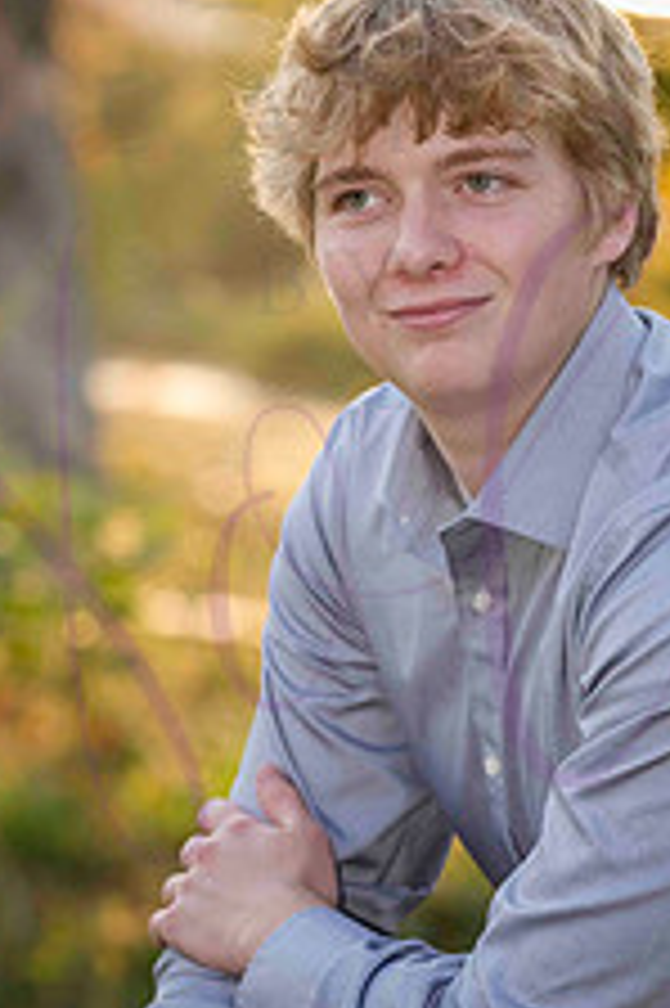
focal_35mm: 225
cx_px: 391
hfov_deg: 6.1
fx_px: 6290
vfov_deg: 9.1
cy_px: 274
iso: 800
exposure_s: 1/500
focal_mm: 112
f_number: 5
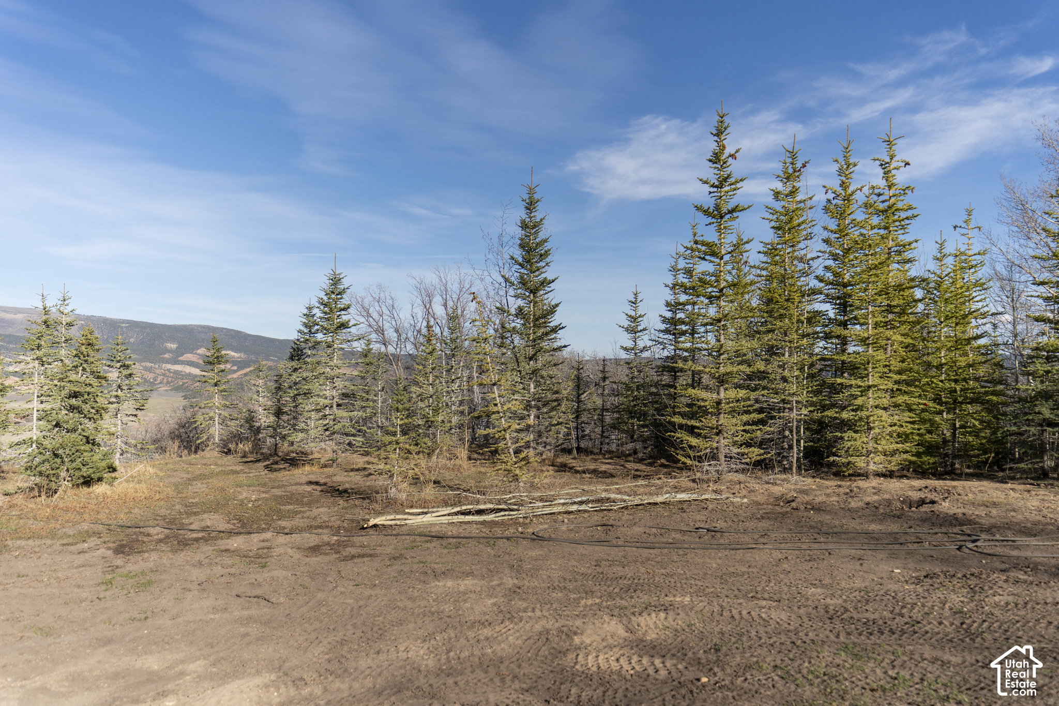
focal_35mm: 30
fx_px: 882
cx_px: 530
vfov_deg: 43.6
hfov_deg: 61.9
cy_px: 353
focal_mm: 30
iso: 100
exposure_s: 1/2500
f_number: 2.8
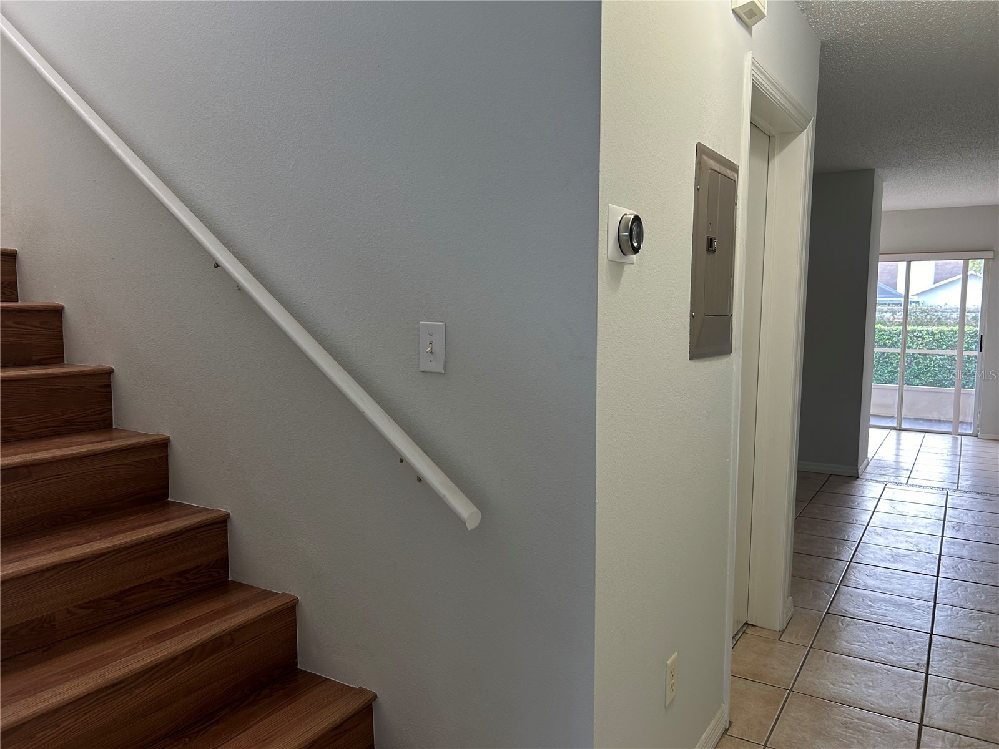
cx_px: 500
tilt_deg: -5.1
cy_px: 374
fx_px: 750
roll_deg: -0.1
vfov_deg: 53.1
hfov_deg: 67.3
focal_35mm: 26
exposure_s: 1/60
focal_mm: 5.7
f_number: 1.5
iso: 80
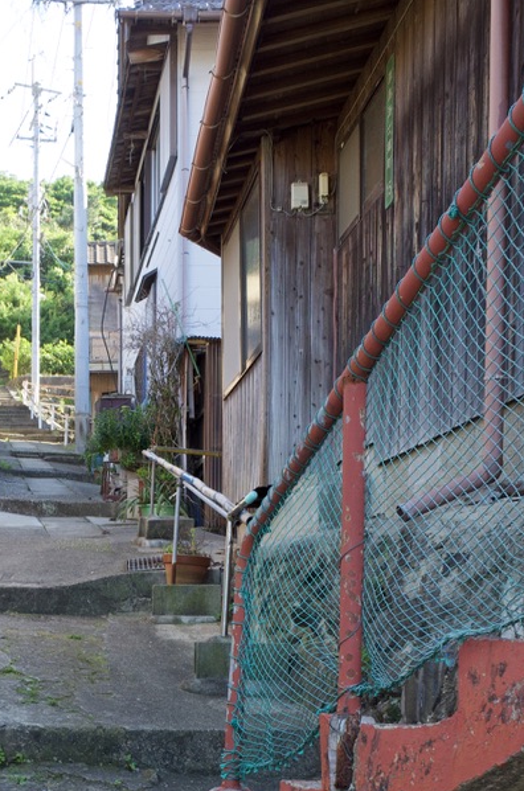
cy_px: 678
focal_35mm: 51
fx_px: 1119
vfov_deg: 37.0
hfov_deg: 25.8
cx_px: 84
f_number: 8
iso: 200
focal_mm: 18.3
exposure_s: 1/60
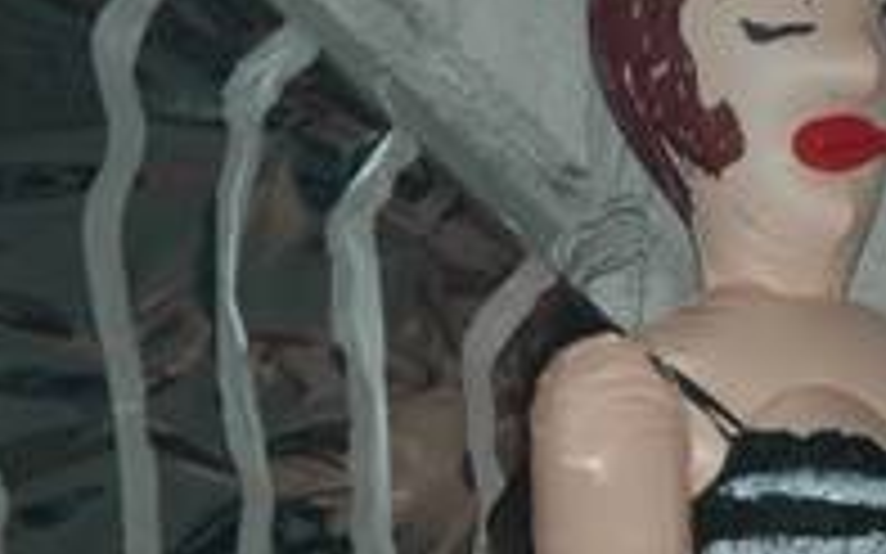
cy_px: 254
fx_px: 8401
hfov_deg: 6.0
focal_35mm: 348
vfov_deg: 3.8
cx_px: 823
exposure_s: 1/60
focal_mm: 70
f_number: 4.5
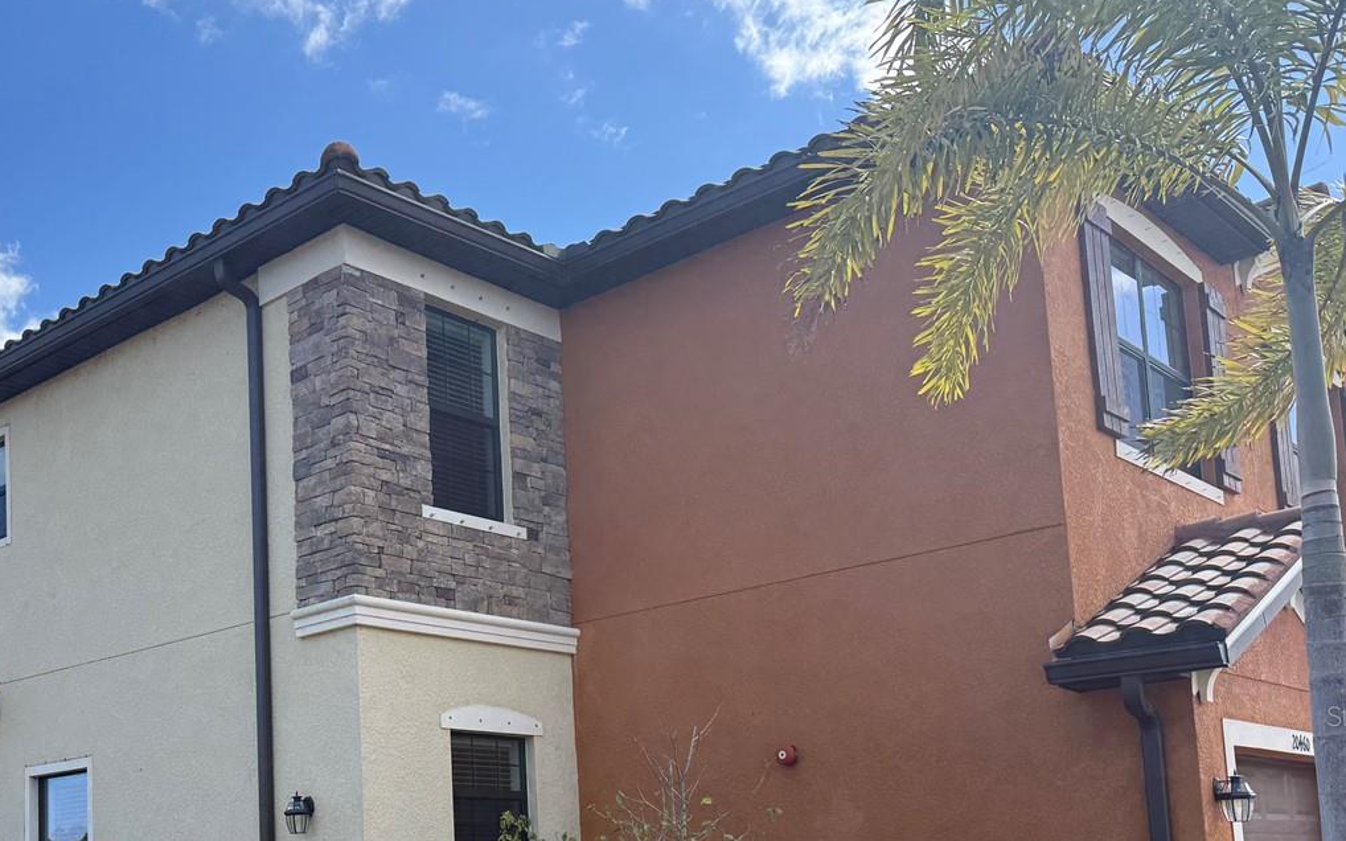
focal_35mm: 40
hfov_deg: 48.0
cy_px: 715
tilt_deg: +6.8
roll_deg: +2.9
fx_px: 1467
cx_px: 394
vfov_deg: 30.9
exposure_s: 1/3953
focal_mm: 6.76
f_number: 1.78
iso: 125
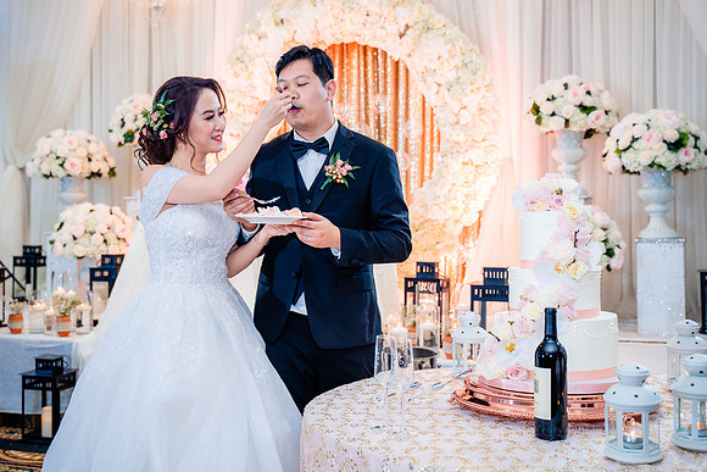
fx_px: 976
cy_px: 217
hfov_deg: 39.8
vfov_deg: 27.1
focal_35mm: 50
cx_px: 331
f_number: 3.5
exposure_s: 1/160
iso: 800
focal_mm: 44
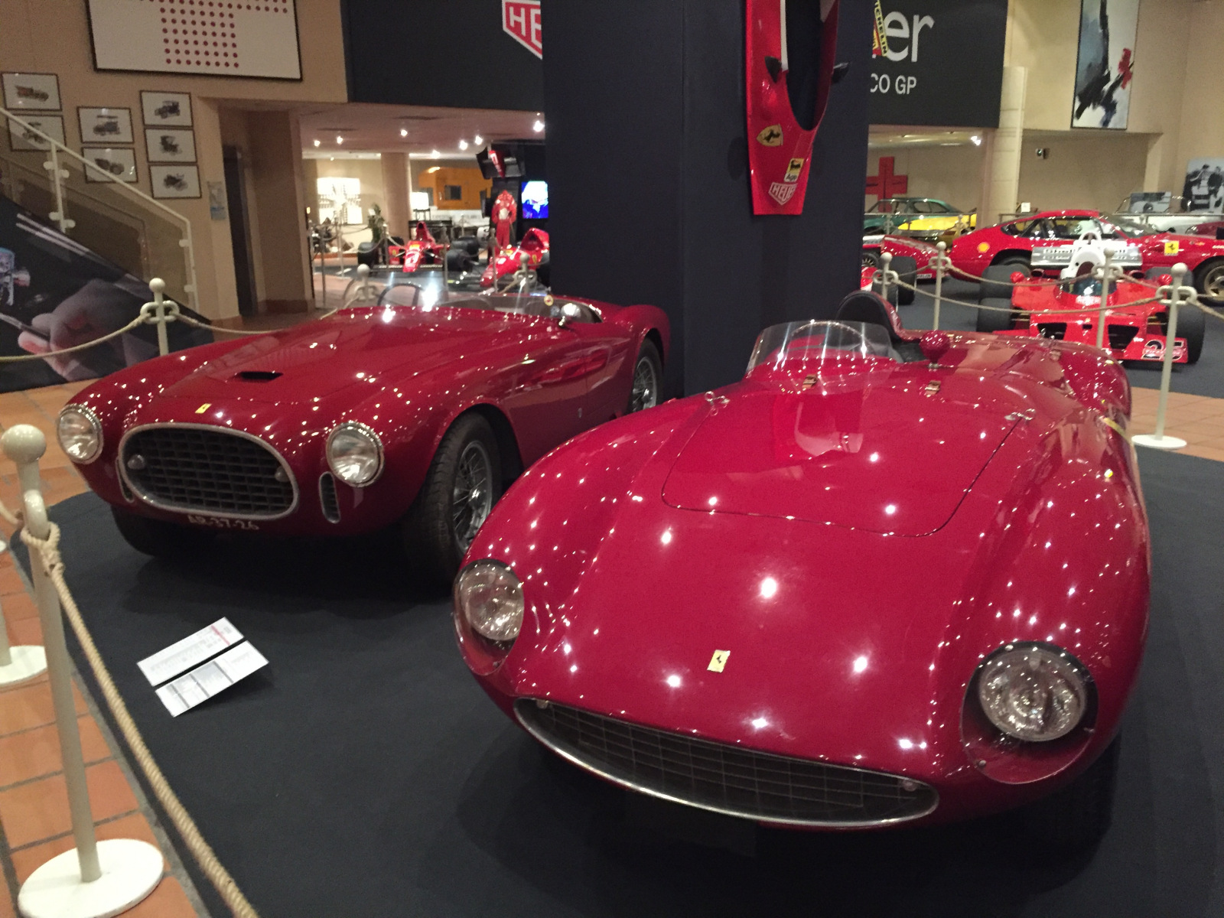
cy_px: 459
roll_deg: +0.6
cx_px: 612
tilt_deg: -12.8
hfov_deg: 61.7
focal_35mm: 29
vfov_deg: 48.2
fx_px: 1025
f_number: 2.2
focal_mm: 4.15
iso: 400
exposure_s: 1/17
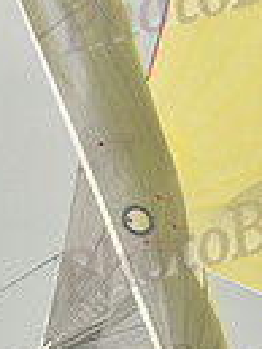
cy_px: 413
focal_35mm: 1034
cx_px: -78
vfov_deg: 1.9
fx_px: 10418
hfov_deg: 1.4
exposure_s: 1/1000
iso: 400
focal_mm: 240
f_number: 8
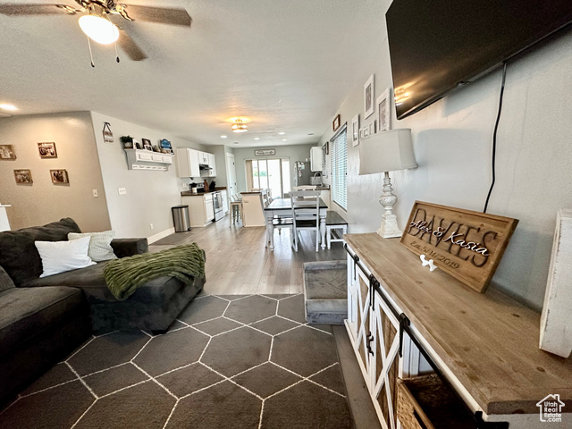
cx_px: 286
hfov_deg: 102.1
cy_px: 214
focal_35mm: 14
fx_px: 231
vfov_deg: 85.7
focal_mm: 2.22
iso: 320
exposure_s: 1/120
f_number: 2.2
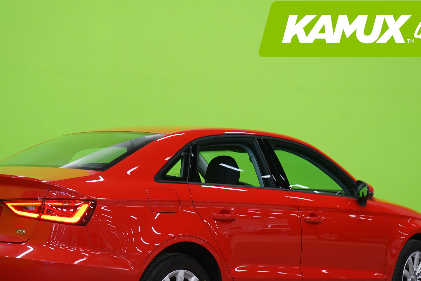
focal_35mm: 73
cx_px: 177
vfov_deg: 18.6
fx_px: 854
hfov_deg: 27.7
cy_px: 198
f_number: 5
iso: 400
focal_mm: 47
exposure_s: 1/8
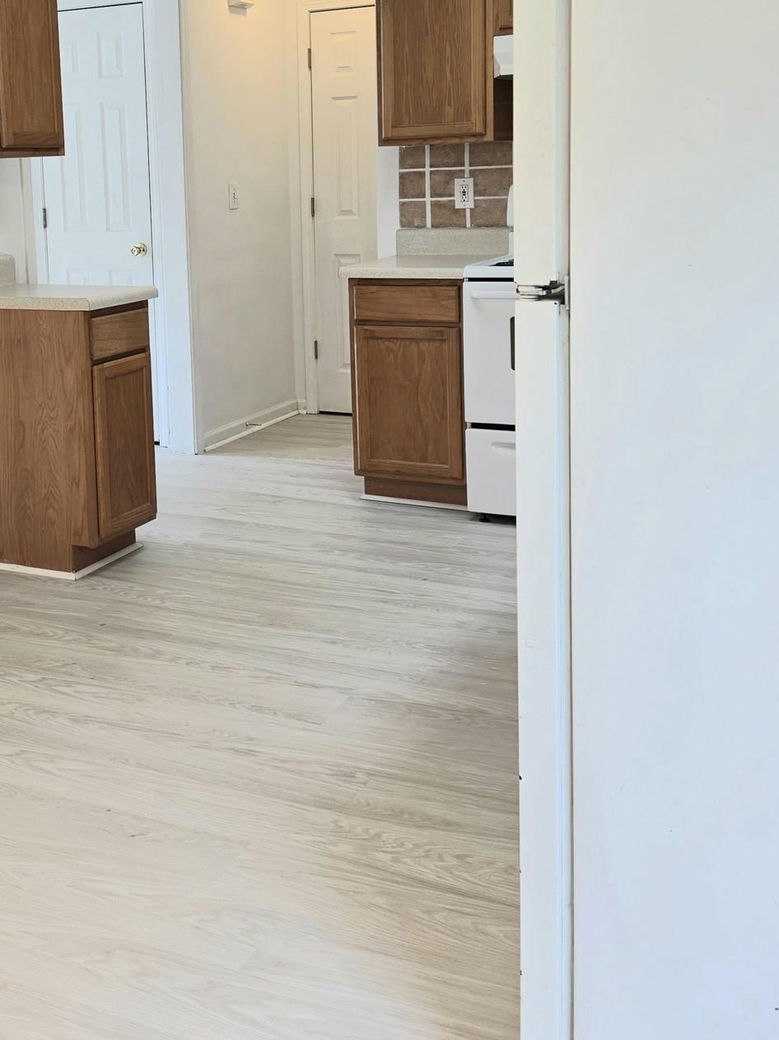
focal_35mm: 42
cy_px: 310
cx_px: 217
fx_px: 1261
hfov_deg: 33.8
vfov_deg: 43.9
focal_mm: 6.5
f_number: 1.4
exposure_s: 1/120
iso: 32
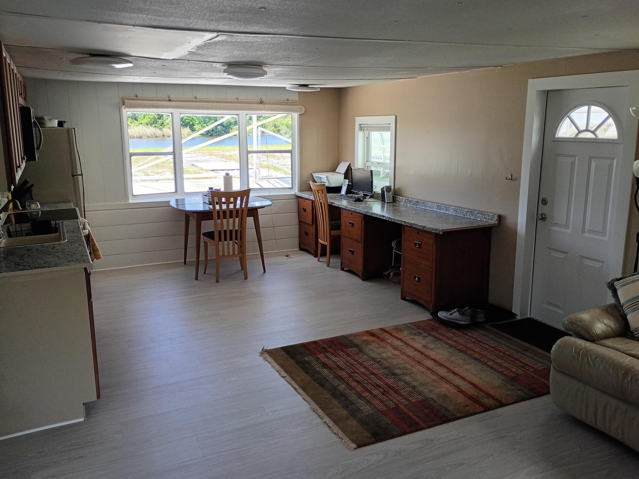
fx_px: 535
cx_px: 320
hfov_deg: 61.7
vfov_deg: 48.2
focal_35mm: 29
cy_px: 240
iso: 120
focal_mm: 4.27
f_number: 1.8
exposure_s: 1/120
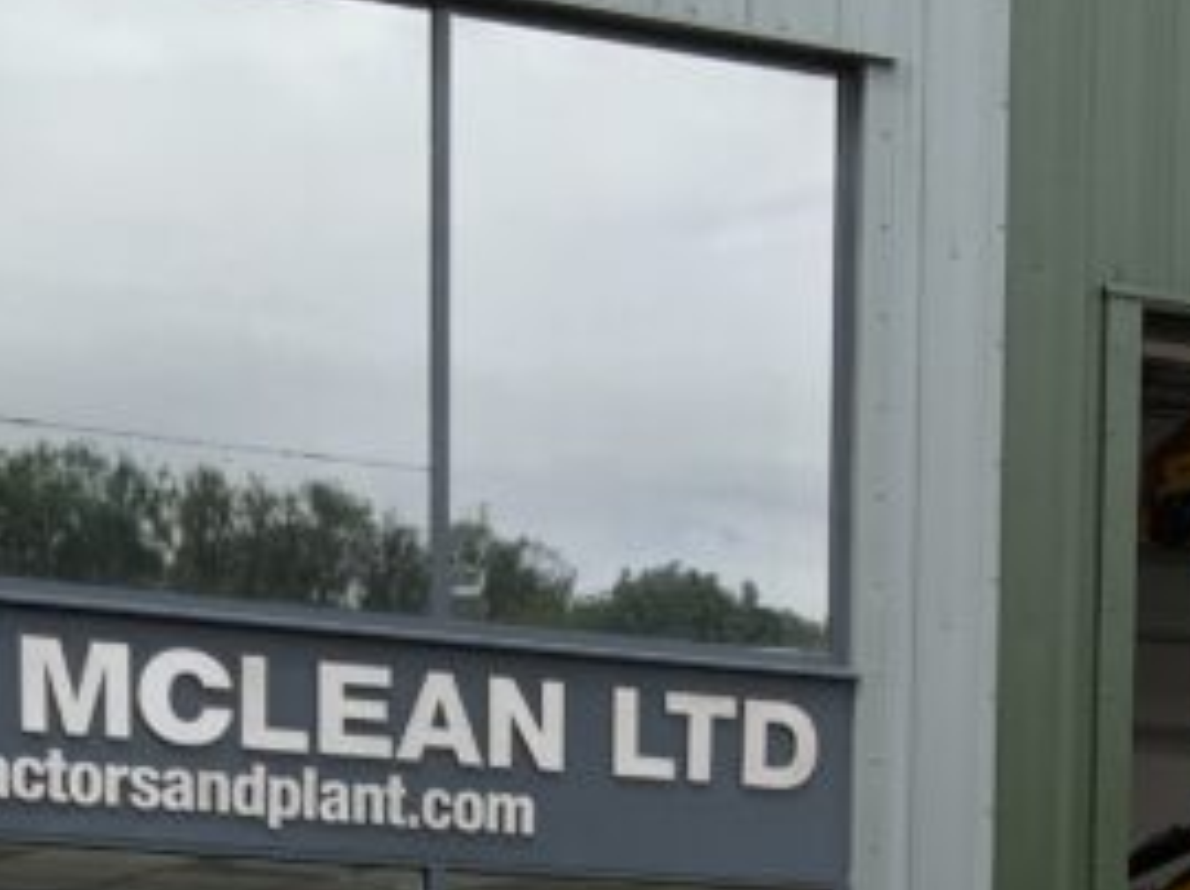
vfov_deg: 12.5
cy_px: 1494
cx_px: 904
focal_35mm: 110
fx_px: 3778
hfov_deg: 17.8
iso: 16
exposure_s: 1/1221
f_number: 1.8
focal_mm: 3
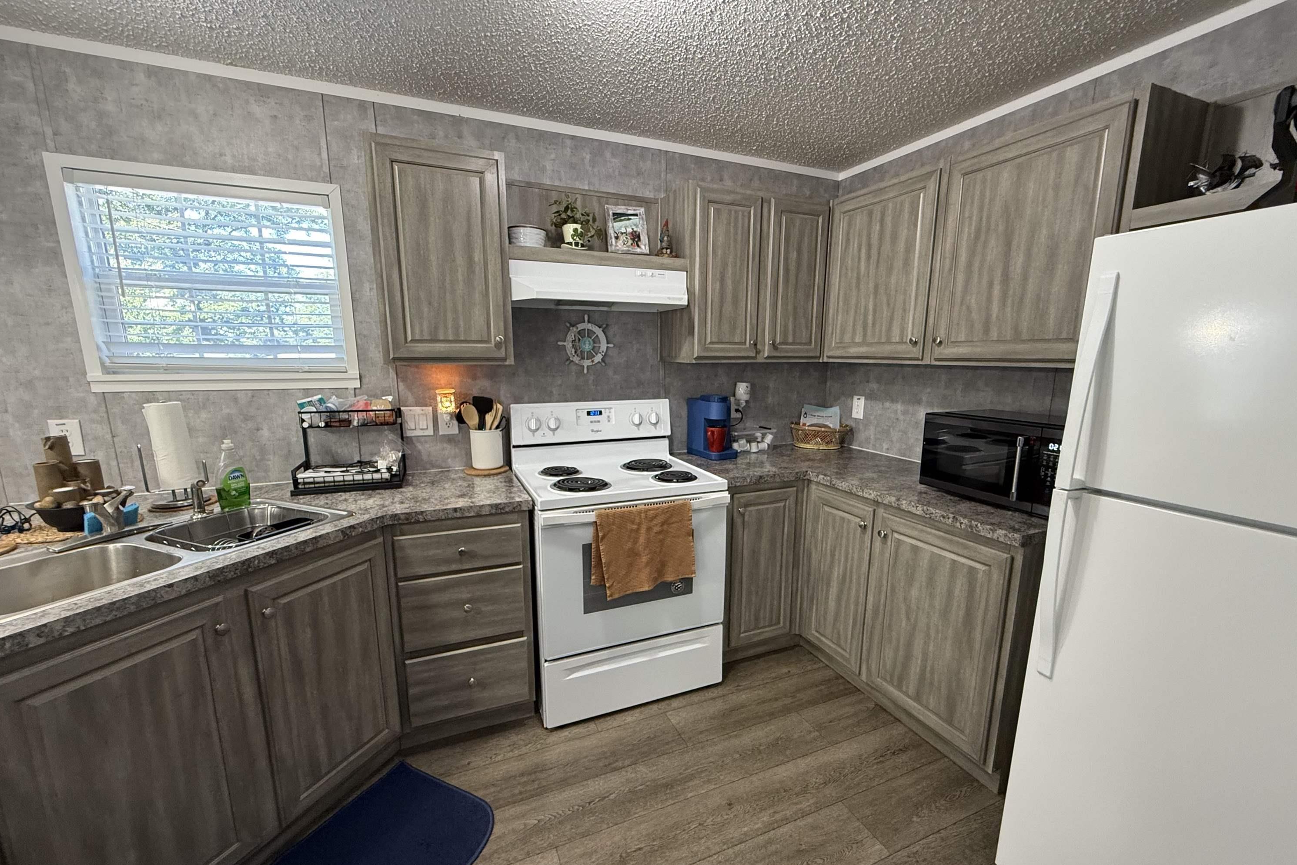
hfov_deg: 100.4
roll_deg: -0.7
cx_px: 658
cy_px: 452
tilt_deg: -10.6
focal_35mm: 15
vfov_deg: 77.3
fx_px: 540
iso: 320
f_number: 2.2
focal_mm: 2.22
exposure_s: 1/60
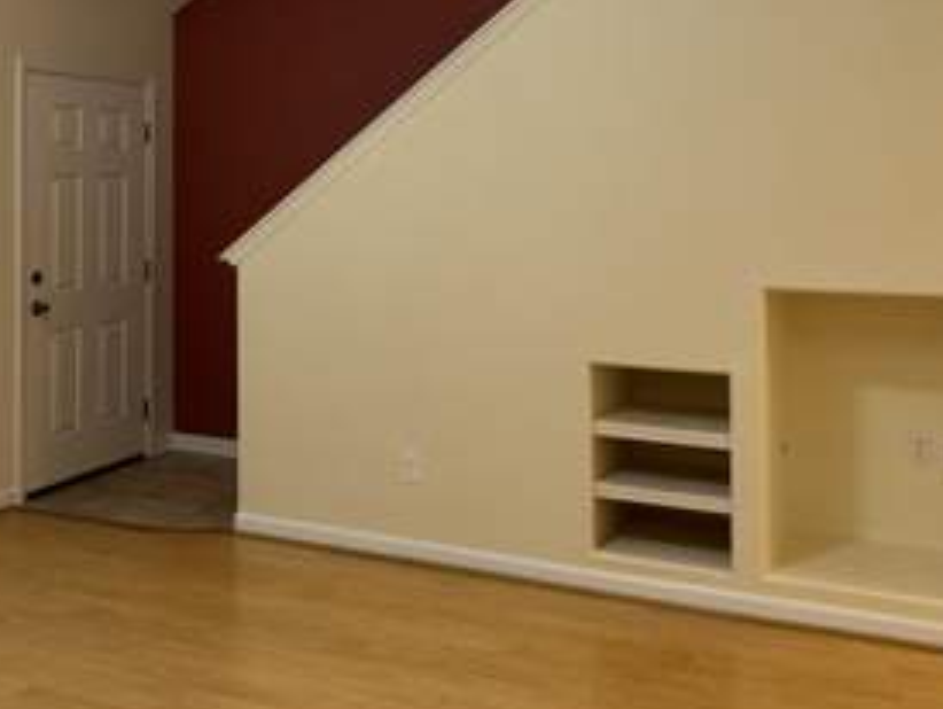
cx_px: 330
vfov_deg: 33.6
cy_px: 169
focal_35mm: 42
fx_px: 1145
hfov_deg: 44.2
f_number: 1.78
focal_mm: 6.76
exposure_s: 1/60
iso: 160
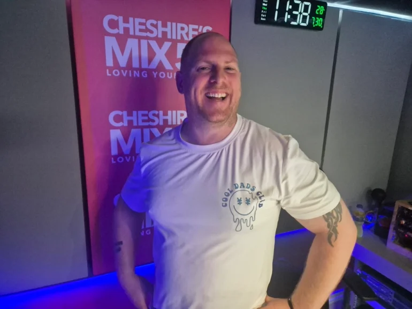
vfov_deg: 58.9
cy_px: 154
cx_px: 206
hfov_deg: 73.9
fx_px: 274
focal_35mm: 23
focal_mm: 5.4
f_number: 1.8
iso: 2000
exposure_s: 1/100
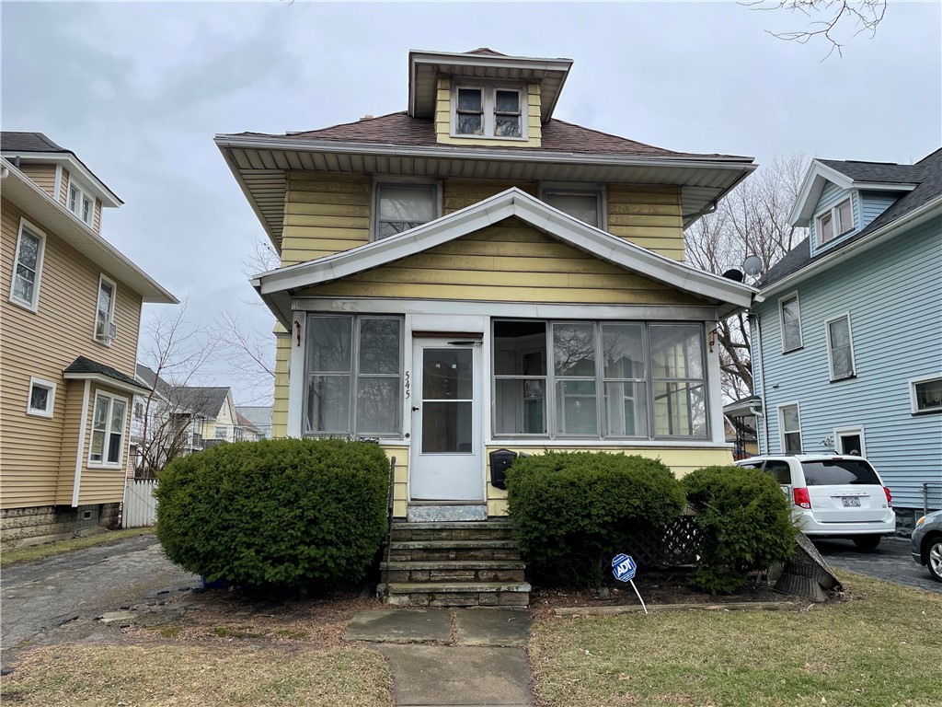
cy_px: 354
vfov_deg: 53.1
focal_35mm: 26
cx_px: 471
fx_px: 708
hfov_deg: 67.3
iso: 32
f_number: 1.6
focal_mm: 4.2
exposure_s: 1/779
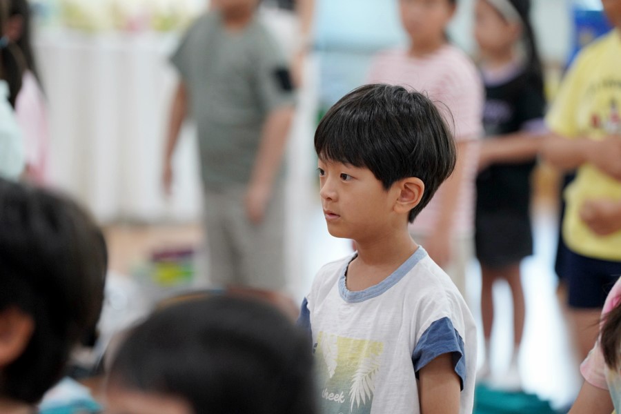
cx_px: 310
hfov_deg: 10.3
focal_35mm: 200
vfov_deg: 6.9
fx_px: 3450
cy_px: 207
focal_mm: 200
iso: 2500
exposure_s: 1/250
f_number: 4
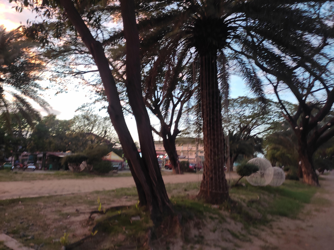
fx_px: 251
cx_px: 167
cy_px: 125
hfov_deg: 67.3
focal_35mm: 26
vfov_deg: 53.1
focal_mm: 4.74
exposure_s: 1/30
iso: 338
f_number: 1.79
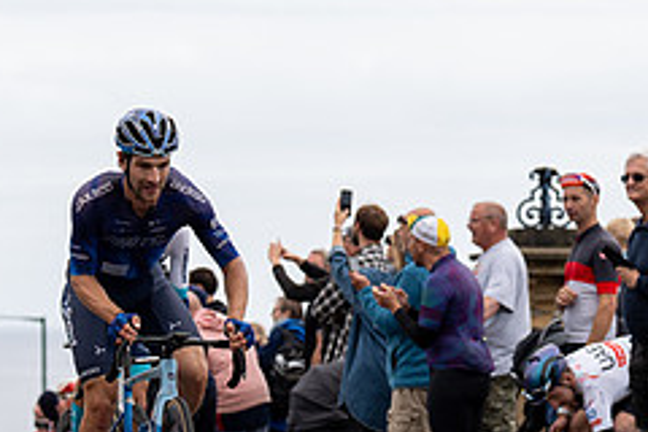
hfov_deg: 10.7
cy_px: 223
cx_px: 116
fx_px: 3438
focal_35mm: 191
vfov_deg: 7.2
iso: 320
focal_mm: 79
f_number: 3.5
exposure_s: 1/1000
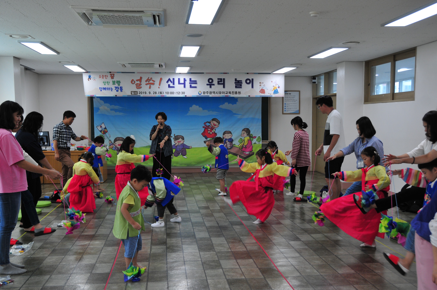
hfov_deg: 49.6
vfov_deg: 34.1
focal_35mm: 39
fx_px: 473
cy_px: 145
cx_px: 218
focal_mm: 26
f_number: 5
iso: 400
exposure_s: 1/100
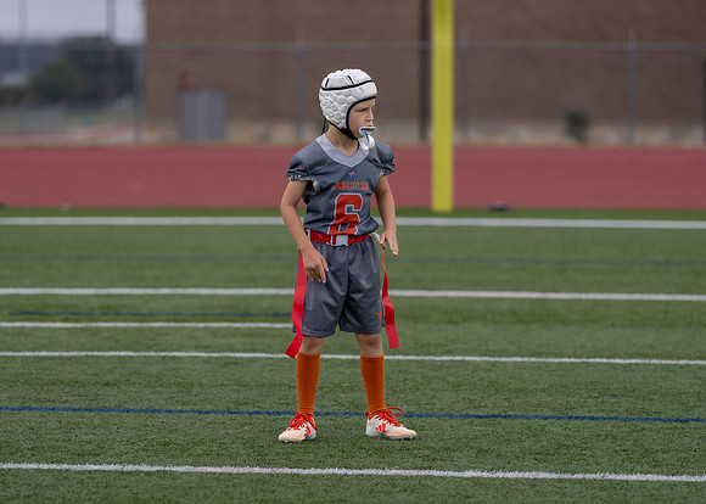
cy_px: 258
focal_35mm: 178
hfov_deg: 11.3
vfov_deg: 8.1
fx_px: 3564
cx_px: 339
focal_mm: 143
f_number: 2.8
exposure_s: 1/1000
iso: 400
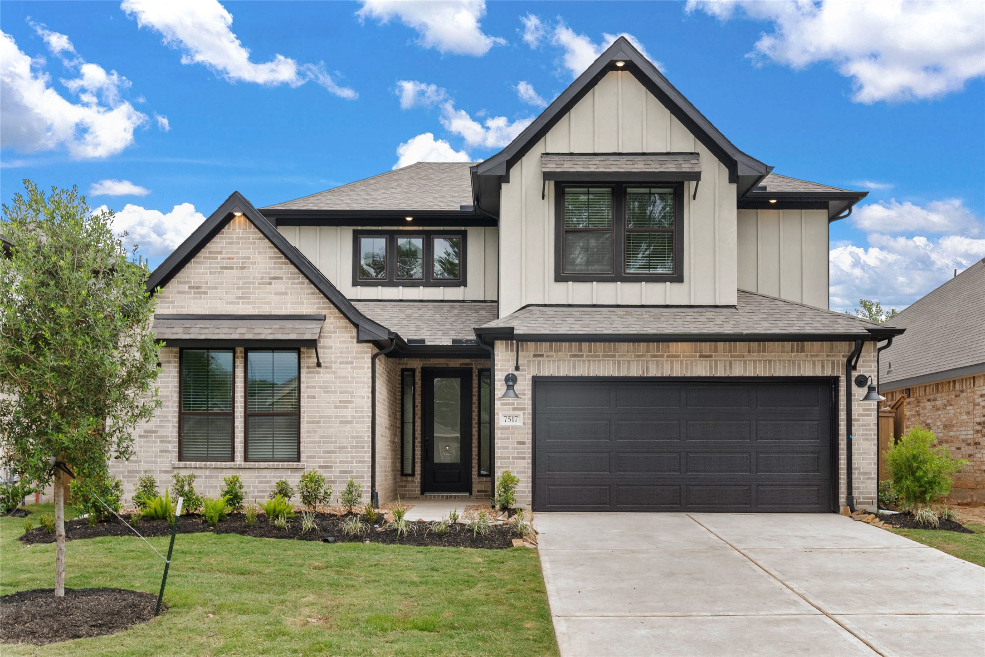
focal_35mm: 33
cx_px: 492
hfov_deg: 57.2
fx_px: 903
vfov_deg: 40.0
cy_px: 328
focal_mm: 22
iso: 320
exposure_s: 1/60
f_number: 9
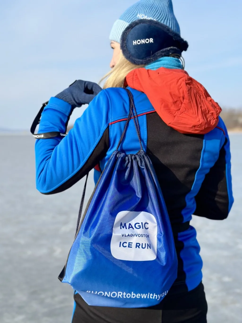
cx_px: 121
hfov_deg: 30.3
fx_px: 447
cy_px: 162
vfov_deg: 39.7
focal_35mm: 48
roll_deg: +0.2
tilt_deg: -3.4
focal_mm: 6.86
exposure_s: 1/3597
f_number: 1.78
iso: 80
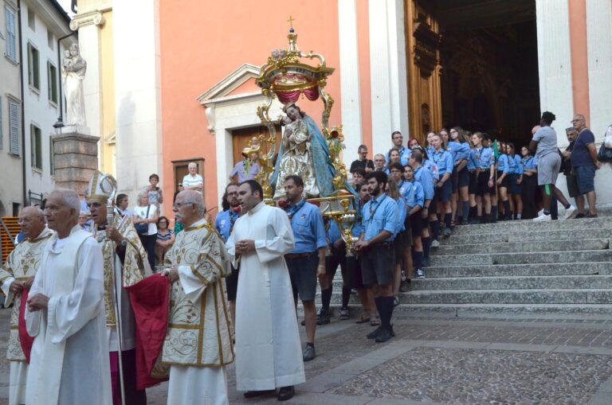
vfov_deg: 28.8
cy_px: 202
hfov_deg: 42.4
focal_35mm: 46
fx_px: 789
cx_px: 306
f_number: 13
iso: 3200
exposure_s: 1/640
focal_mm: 31
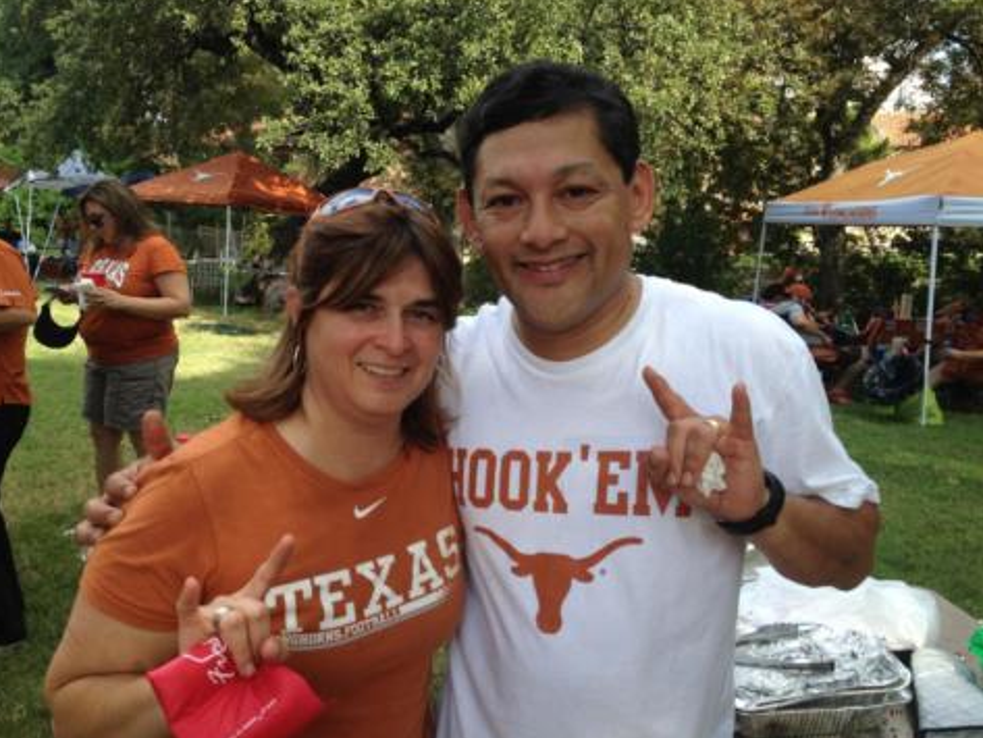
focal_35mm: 37
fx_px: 1051
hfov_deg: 50.1
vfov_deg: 38.7
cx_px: 507
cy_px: 379
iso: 64
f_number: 2.4
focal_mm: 4.28
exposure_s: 1/406
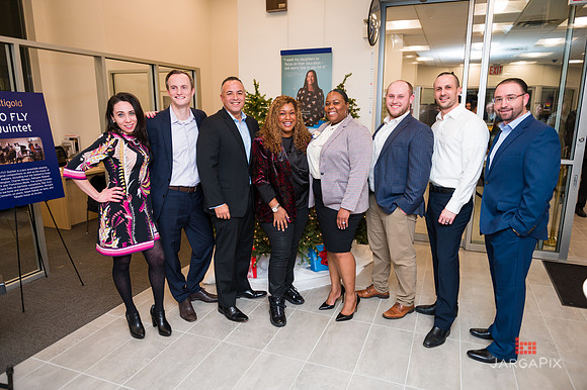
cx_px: 294
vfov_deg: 53.1
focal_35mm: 24
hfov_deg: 73.8
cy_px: 195
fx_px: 391
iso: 400
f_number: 3.2
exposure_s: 1/200
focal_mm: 24
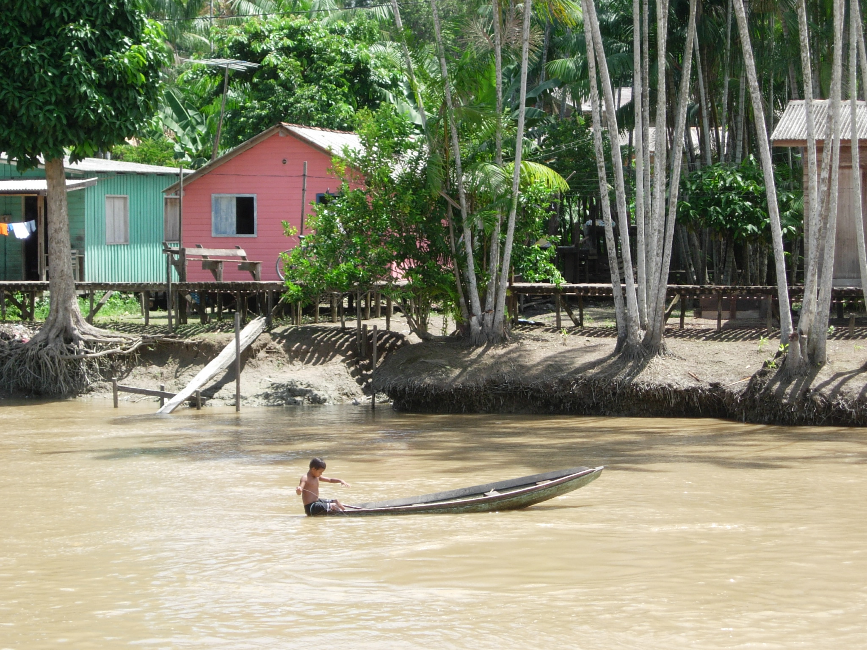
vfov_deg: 13.1
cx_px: 434
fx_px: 2830
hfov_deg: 17.4
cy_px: 325
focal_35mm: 113
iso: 64
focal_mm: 23.4
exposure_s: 1/215
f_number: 4.9
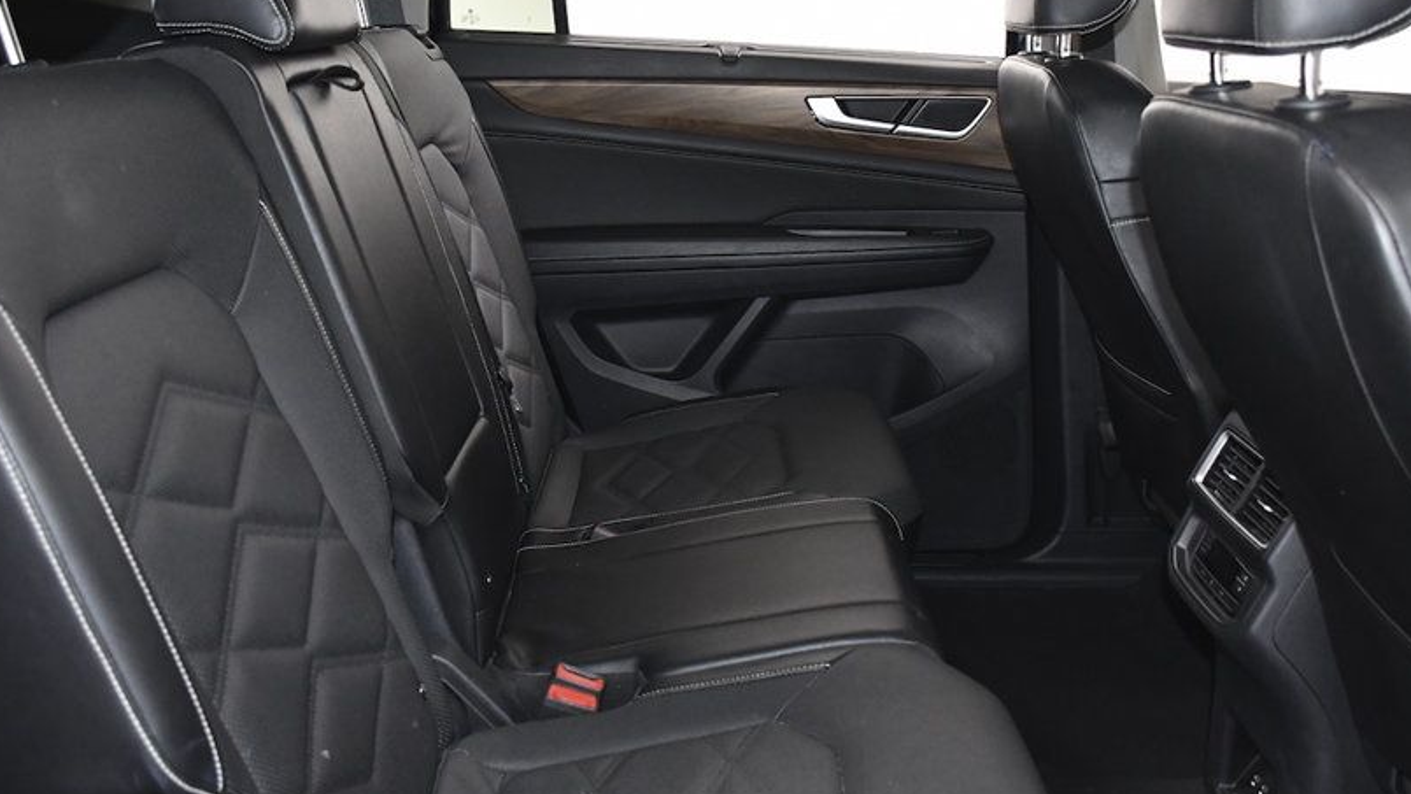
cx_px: 705
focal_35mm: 36
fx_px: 1347
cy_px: 239
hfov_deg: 55.3
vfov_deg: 32.5
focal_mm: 18
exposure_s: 1/250
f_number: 4.5
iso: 2500
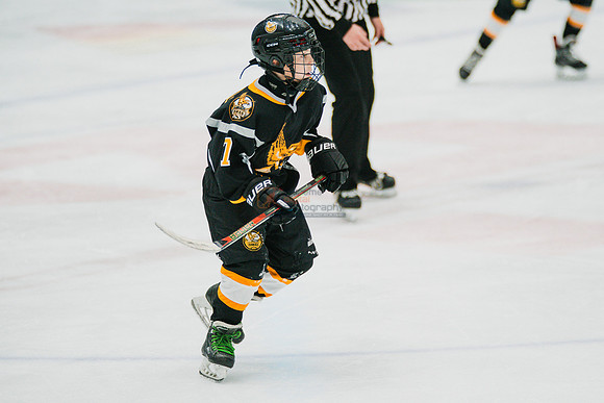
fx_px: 3748
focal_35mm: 223
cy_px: 175
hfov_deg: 9.2
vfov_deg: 6.2
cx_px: 342
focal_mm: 197
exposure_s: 1/1600
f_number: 3.2
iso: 3200
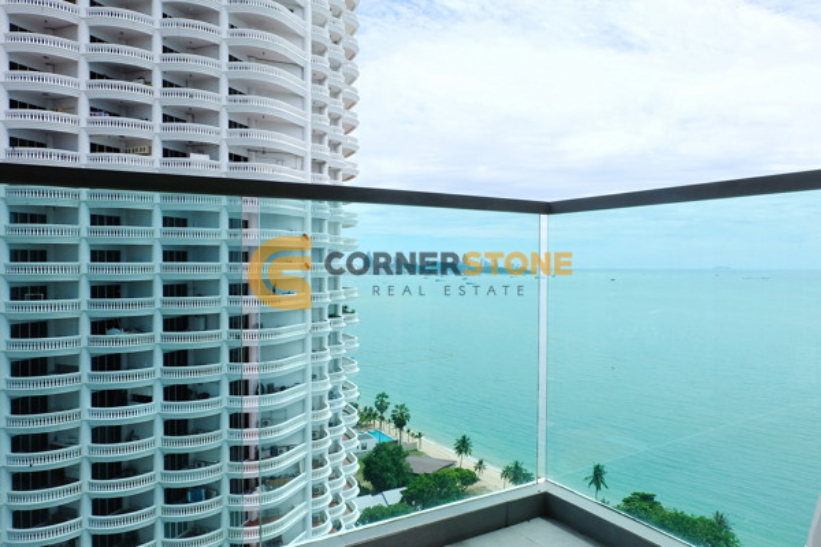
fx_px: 547
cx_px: 410
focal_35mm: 24
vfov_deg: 53.1
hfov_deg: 73.7
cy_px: 274
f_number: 14
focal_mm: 16
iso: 400
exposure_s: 1/350
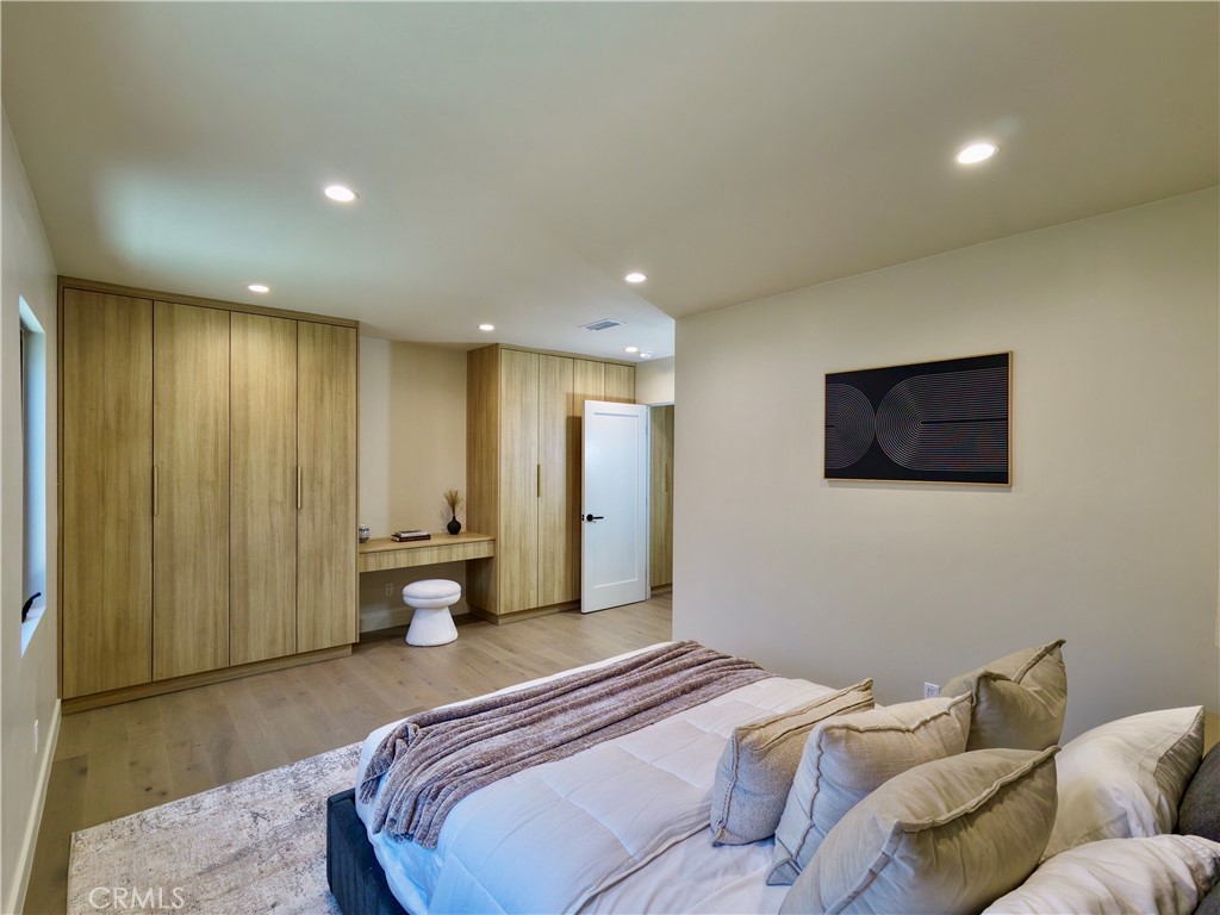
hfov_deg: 94.5
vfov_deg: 78.1
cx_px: 610
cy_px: 458
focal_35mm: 16
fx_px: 564
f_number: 2.2
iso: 290
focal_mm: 3.05
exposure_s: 1/50
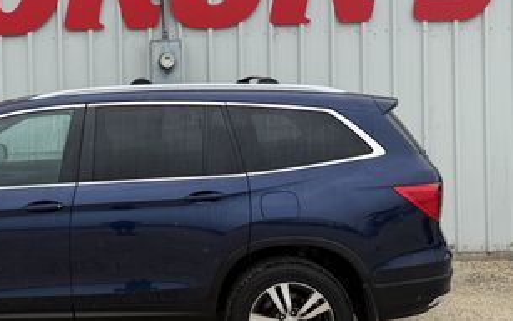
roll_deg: +1.0
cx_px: 109
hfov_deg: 37.0
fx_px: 741
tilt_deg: -1.1
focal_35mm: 53
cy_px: 142
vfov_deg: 24.4
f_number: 1.78
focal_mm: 6.76
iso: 80
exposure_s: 1/1250
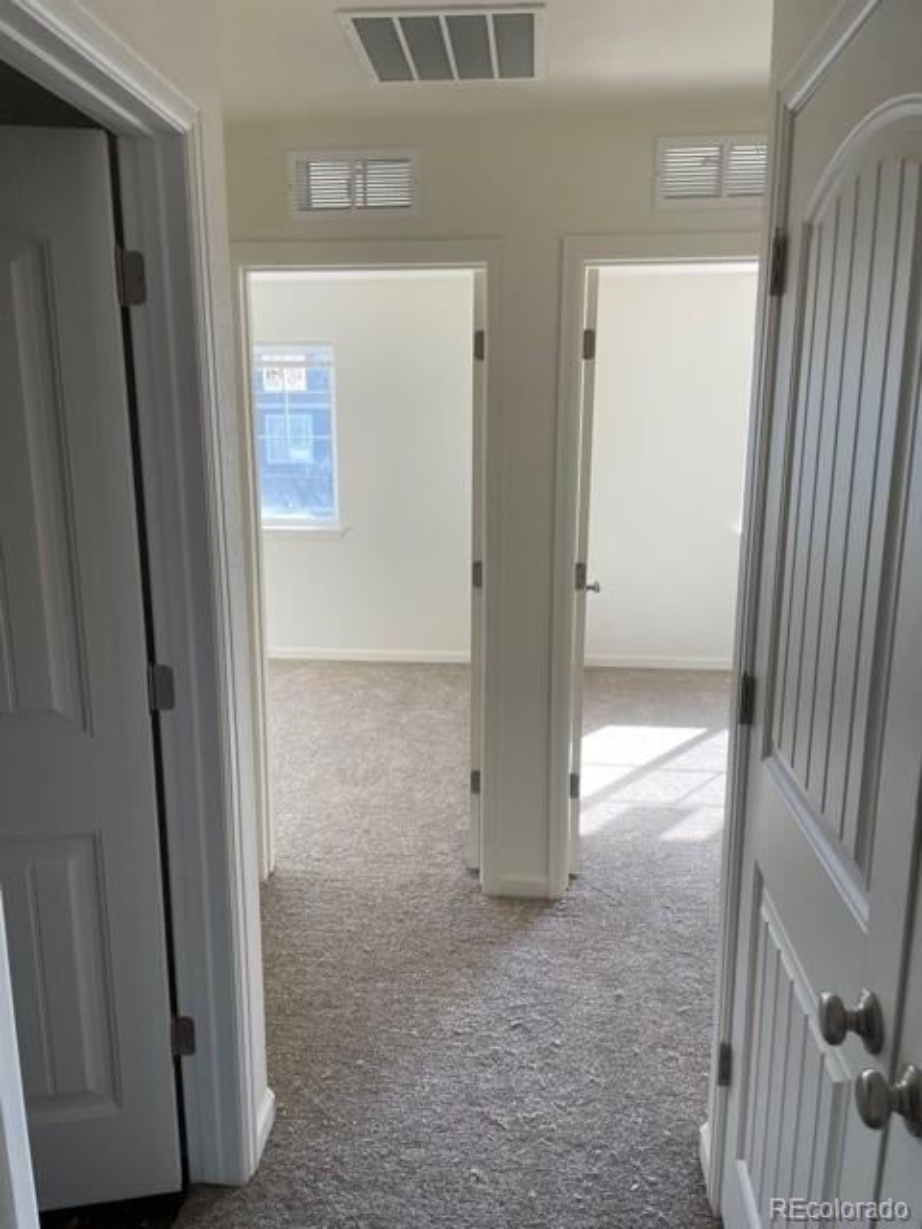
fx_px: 923
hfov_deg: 53.1
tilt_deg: -7.2
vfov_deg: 67.3
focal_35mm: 26
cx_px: 461
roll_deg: -0.7
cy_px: 614
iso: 32
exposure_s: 1/121
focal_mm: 4.2
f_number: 1.6
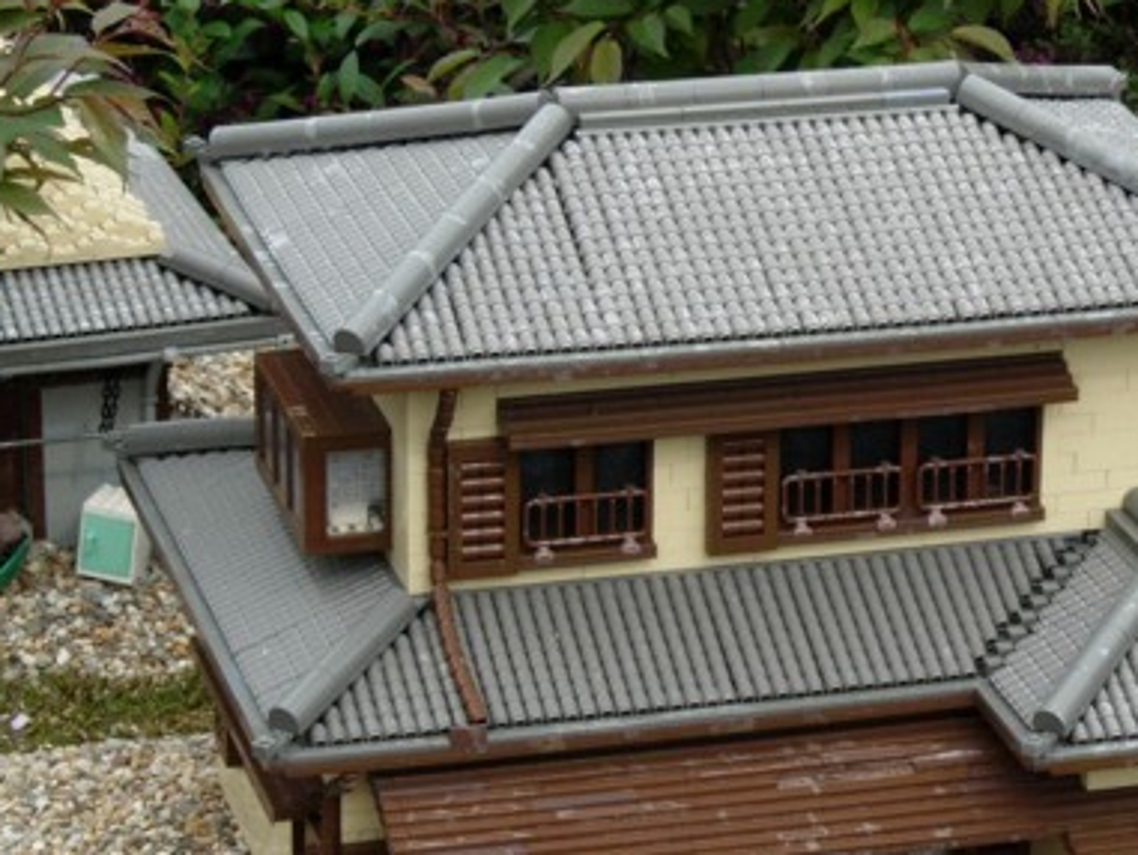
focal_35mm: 172
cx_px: 1016
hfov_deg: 11.4
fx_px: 5656
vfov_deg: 8.6
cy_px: 428
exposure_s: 1/271
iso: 64
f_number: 4
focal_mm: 17
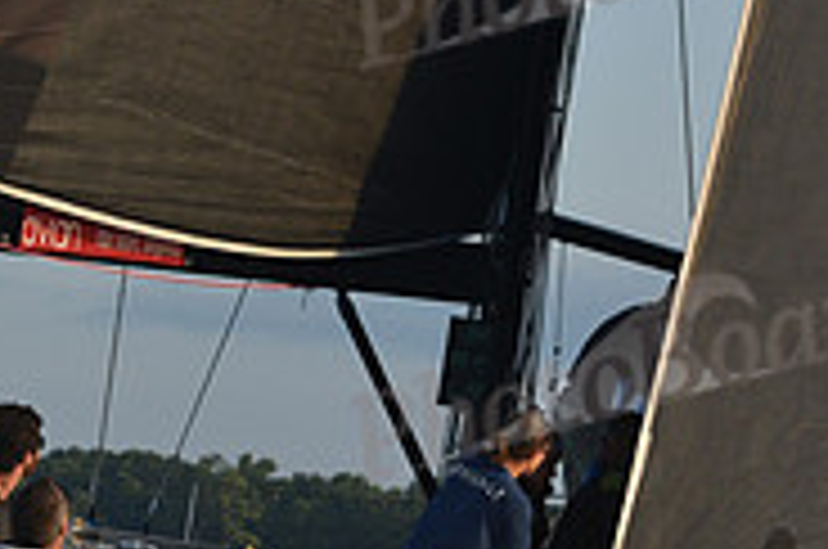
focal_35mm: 316
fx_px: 7255
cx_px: 122
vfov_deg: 4.3
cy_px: 664
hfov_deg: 6.5
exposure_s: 1/800
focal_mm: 100
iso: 320
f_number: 8
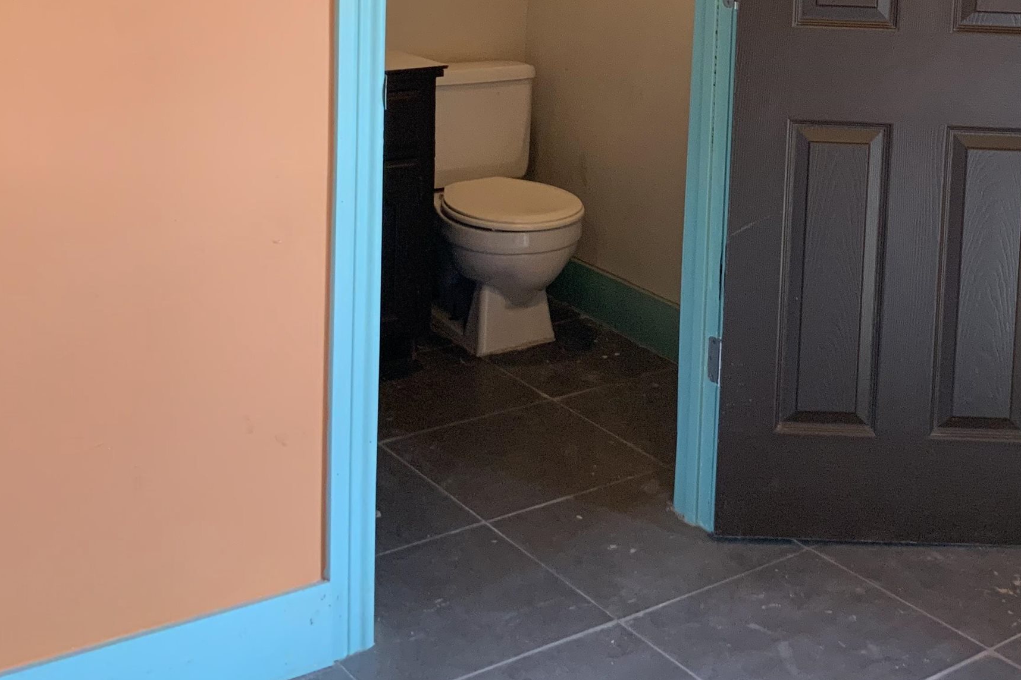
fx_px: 1531
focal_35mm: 54
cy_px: 8
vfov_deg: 24.0
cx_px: 713
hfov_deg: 36.3
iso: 200
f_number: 1.8
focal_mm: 3
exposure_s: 1/60
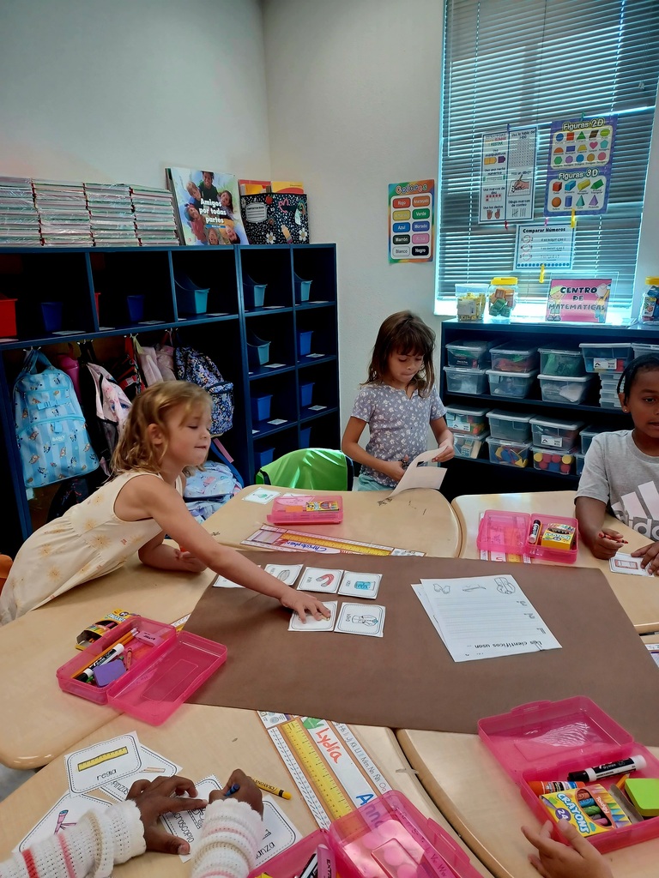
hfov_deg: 54.9
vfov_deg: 69.4
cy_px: 439
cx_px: 330
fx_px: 635
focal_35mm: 25
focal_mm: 4.6
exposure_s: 1/50
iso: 200
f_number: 1.8
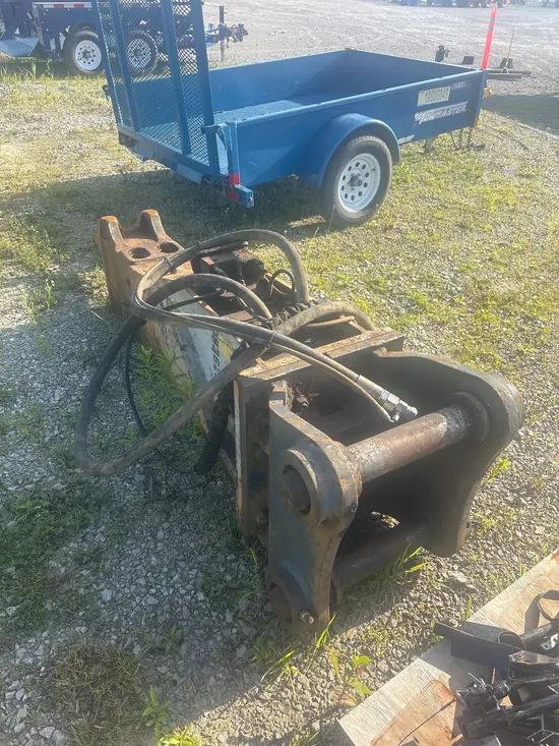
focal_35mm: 26
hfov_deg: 53.1
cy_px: 373
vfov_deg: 67.3
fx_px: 560
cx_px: 280
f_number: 1.6
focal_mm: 5.96
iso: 50
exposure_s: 1/1007
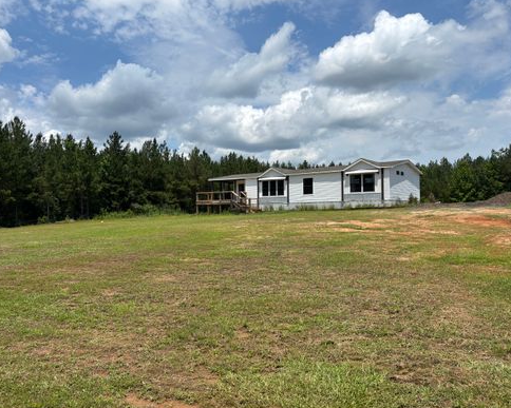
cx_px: 260
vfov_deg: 51.5
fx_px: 423
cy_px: 207
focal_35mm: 28
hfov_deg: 62.2
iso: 50
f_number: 1.6
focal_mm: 5.96
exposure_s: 1/5618
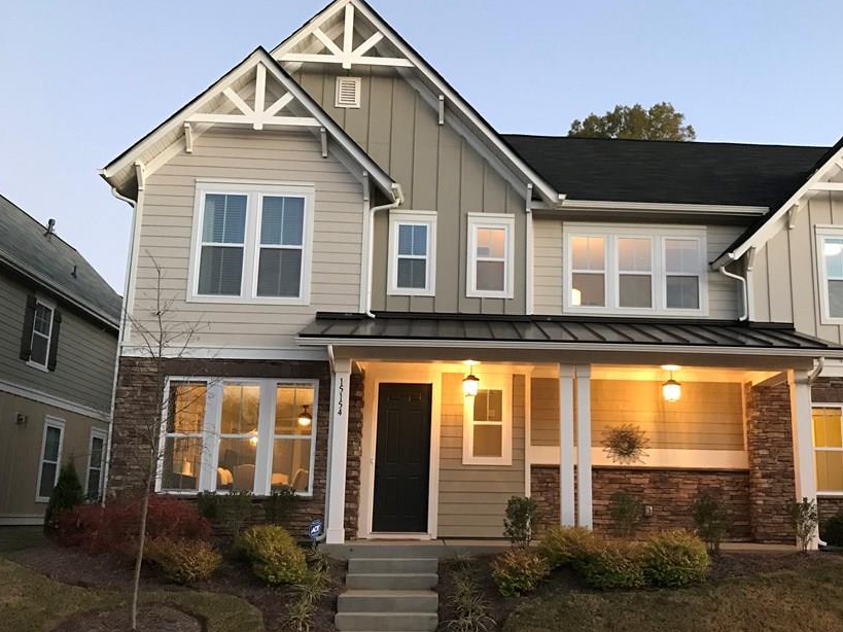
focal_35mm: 35
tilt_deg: +10.4
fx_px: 852
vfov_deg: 40.6
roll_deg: -0.9
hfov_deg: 52.3
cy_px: 356
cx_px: 503
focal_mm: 3.99
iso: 80
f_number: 1.8
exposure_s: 1/15
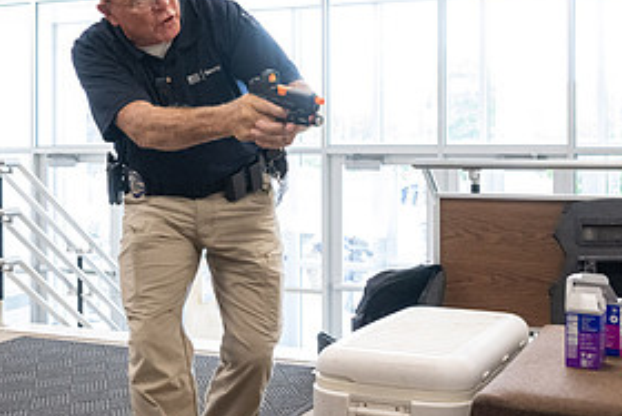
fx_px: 1020
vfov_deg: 22.9
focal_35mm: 59
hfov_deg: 32.7
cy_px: 148
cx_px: 100
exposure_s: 1/500
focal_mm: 28.5
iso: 4000
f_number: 4
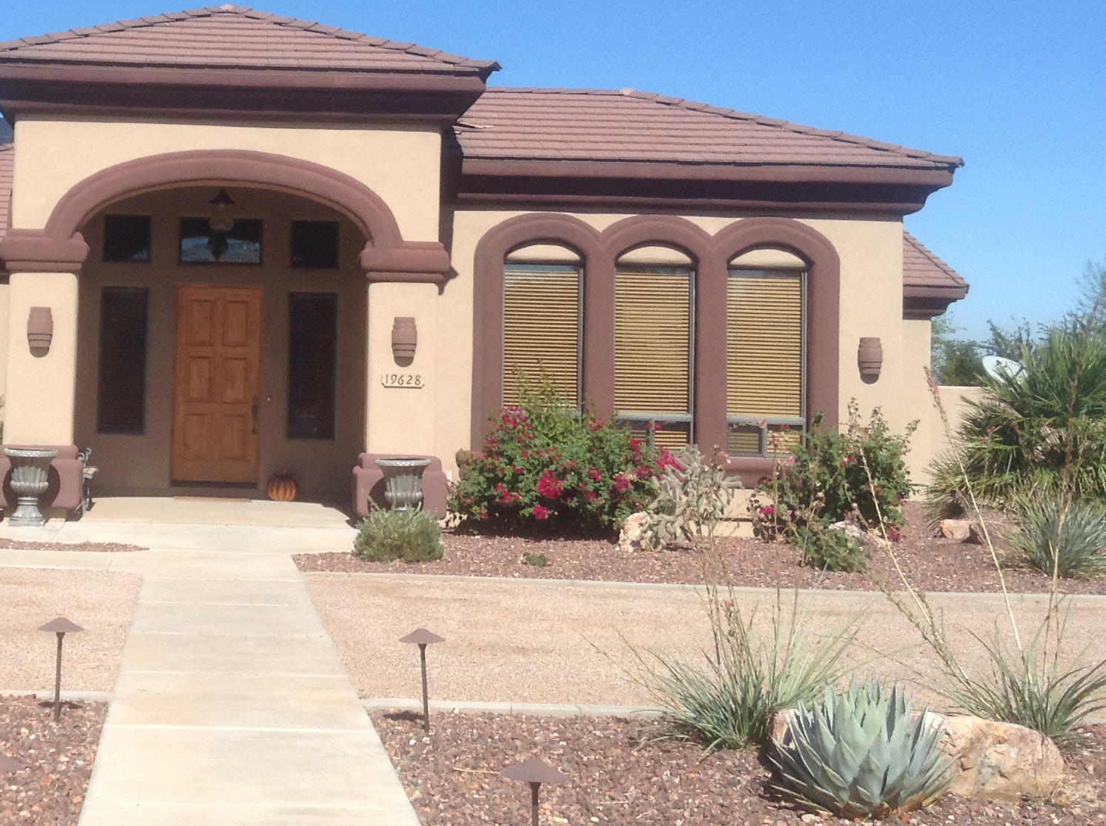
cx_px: 225
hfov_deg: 32.9
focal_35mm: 57
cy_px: 276
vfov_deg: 25.5
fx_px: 1818
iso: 32
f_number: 2.4
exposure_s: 1/1379
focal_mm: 3.3
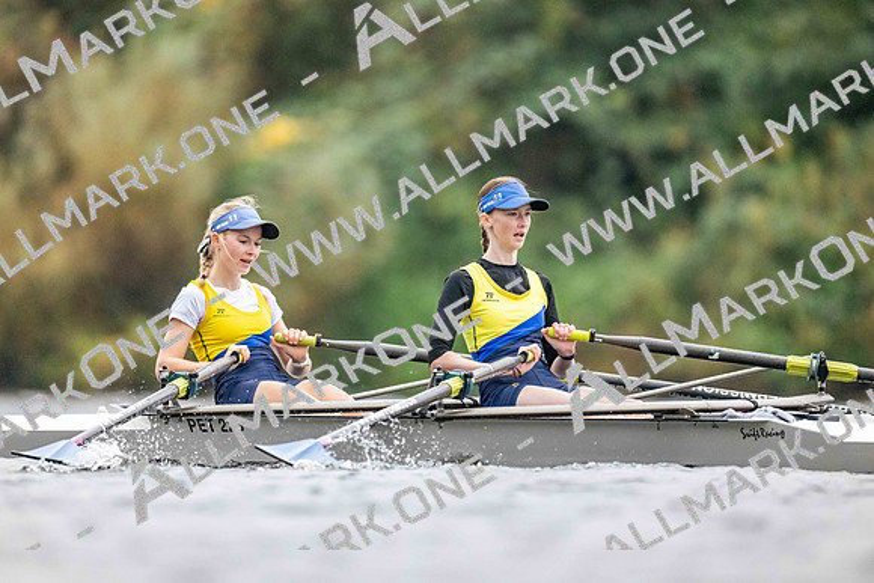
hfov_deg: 3.4
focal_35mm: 600
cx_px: 437
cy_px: 292
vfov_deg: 2.3
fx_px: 14569
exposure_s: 1/2500
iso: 6400
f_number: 4
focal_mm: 600
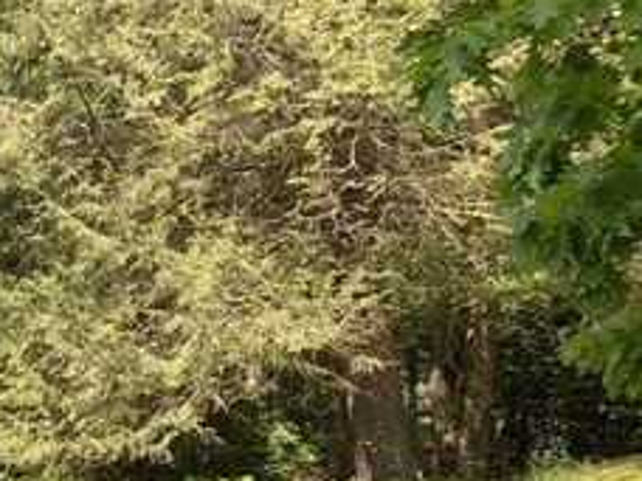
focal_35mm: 130
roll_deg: +0.0
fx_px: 2411
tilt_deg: -3.2
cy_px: 487
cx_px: -253
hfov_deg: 14.4
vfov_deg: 11.3
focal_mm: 3
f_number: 1.8
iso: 16
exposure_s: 1/331
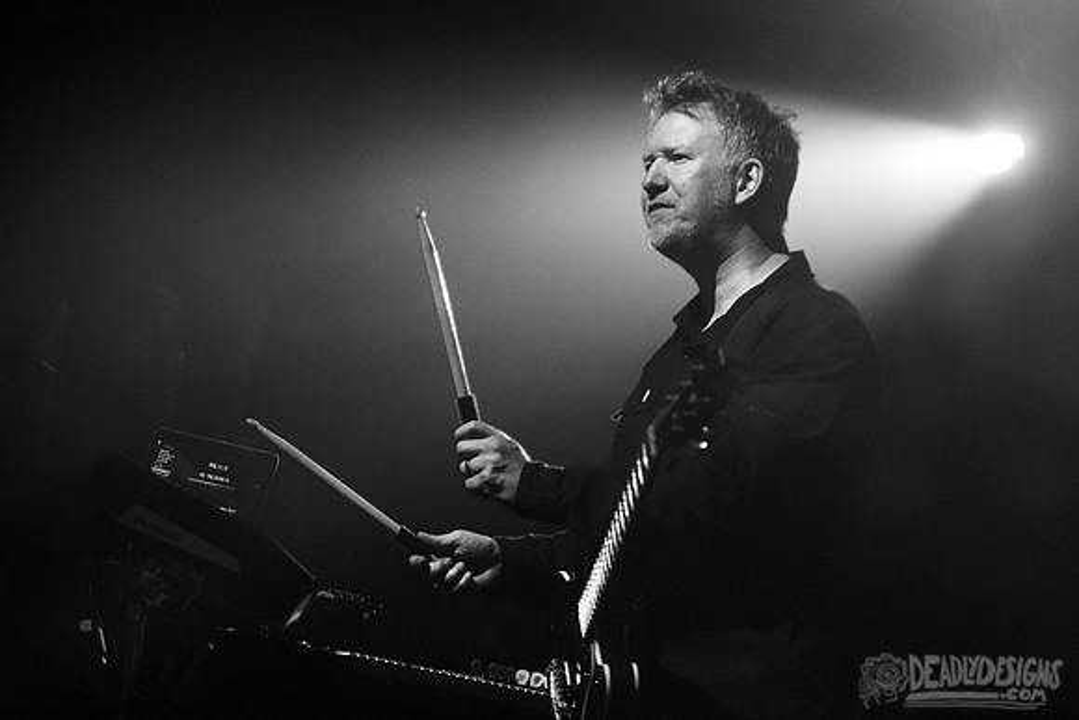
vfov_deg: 10.6
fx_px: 3897
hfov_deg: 15.8
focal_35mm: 130
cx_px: 605
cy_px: 329
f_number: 3.2
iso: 2000
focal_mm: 116
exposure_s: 1/500
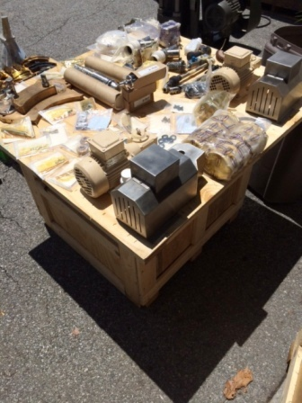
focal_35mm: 30
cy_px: 202
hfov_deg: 46.8
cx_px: 151
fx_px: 349
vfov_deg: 60.0
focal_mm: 4.12
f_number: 2.2
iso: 40
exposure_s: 1/4566
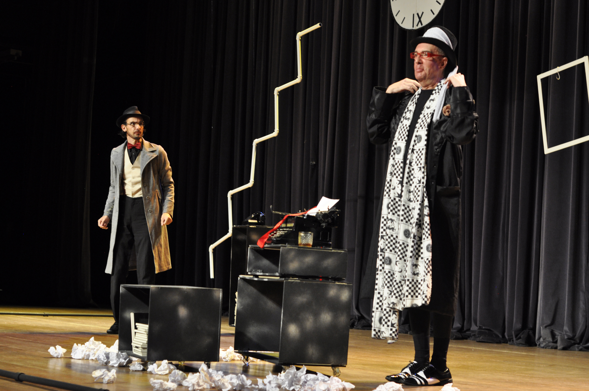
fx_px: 1226
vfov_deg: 18.1
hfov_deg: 27.0
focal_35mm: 75
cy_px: 196
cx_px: 294
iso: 800
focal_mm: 50
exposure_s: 1/100
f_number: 3.5
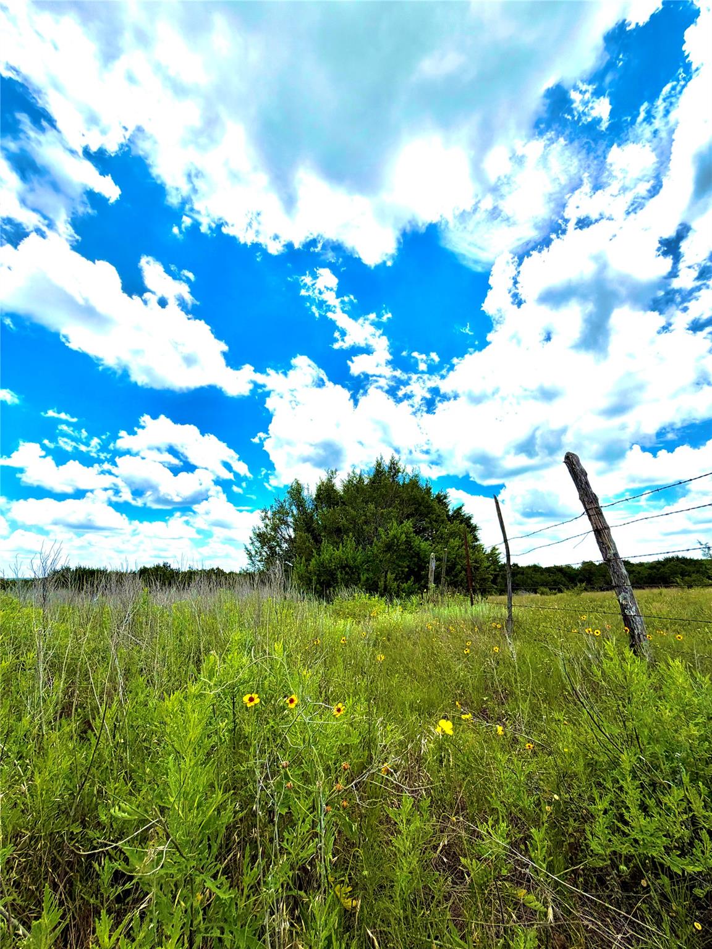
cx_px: 356
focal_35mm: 14
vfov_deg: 102.1
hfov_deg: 85.7
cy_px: 474
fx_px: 384
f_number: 2.2
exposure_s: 1/1745
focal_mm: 2.22
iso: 20
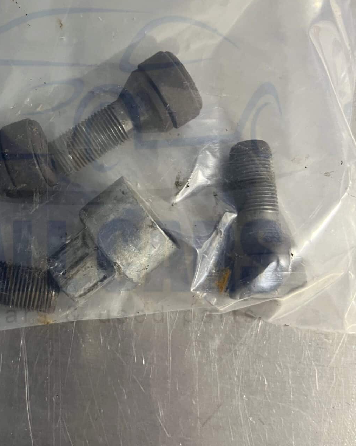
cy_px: 177
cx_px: 88
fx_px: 540
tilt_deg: -79.8
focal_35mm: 41
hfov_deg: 35.7
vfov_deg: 44.5
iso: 320
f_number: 1.6
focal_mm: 5.1
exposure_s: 1/50
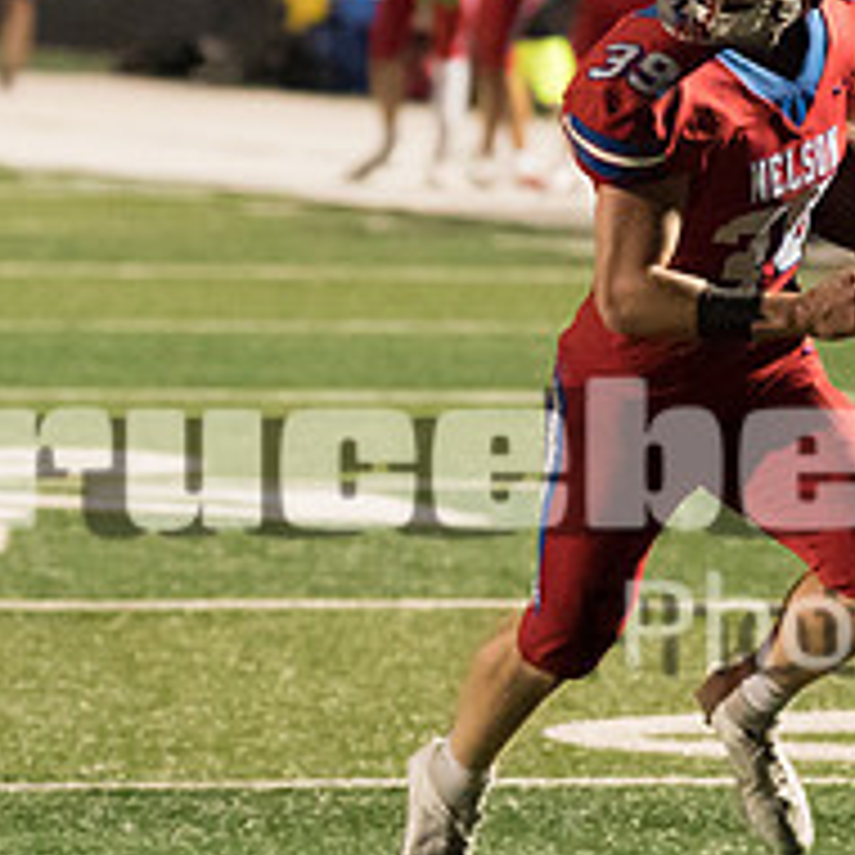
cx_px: 827
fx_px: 12268
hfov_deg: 4.0
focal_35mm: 439
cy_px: 219
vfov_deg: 4.0
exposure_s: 1/1250
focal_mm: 122
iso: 12800
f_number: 2.8
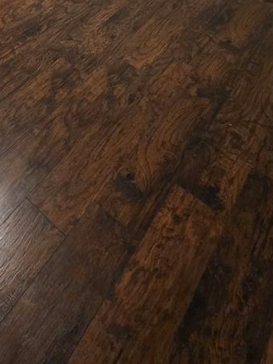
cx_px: -35
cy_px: -39
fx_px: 358
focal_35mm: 34
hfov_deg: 35.1
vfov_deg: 42.2
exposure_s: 1/60
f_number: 1.9
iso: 640
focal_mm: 2.2
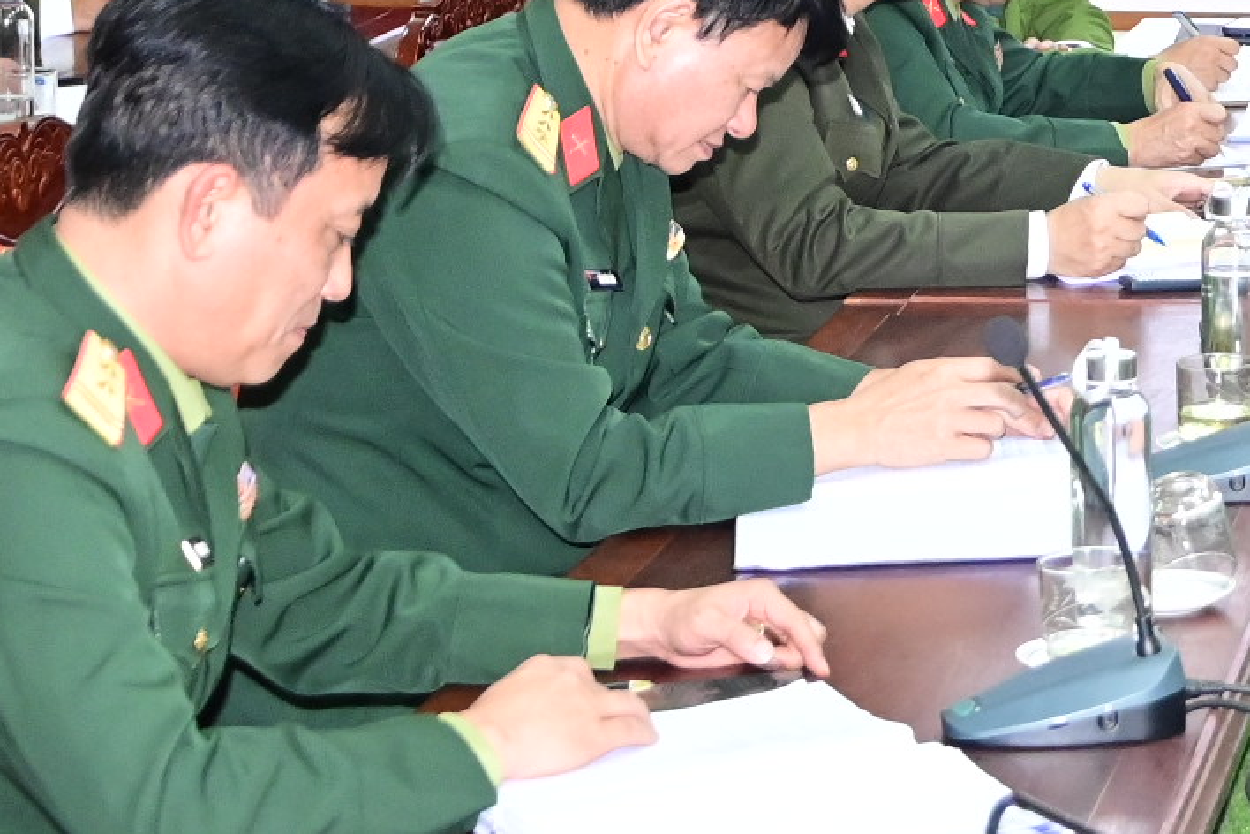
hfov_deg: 15.5
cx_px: 1695
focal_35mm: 125
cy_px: -154
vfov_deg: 10.8
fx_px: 4340
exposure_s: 1/200
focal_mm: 30
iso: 2500
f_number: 4.2
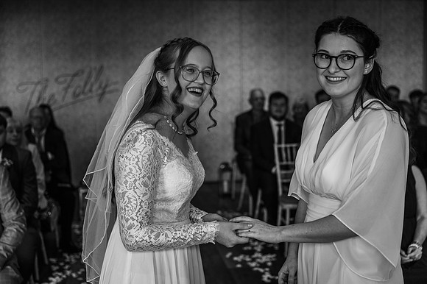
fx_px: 616
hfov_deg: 38.2
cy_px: 142
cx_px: 214
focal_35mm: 52
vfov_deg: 26.0
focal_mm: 52
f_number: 3.2
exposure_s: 1/200
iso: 560
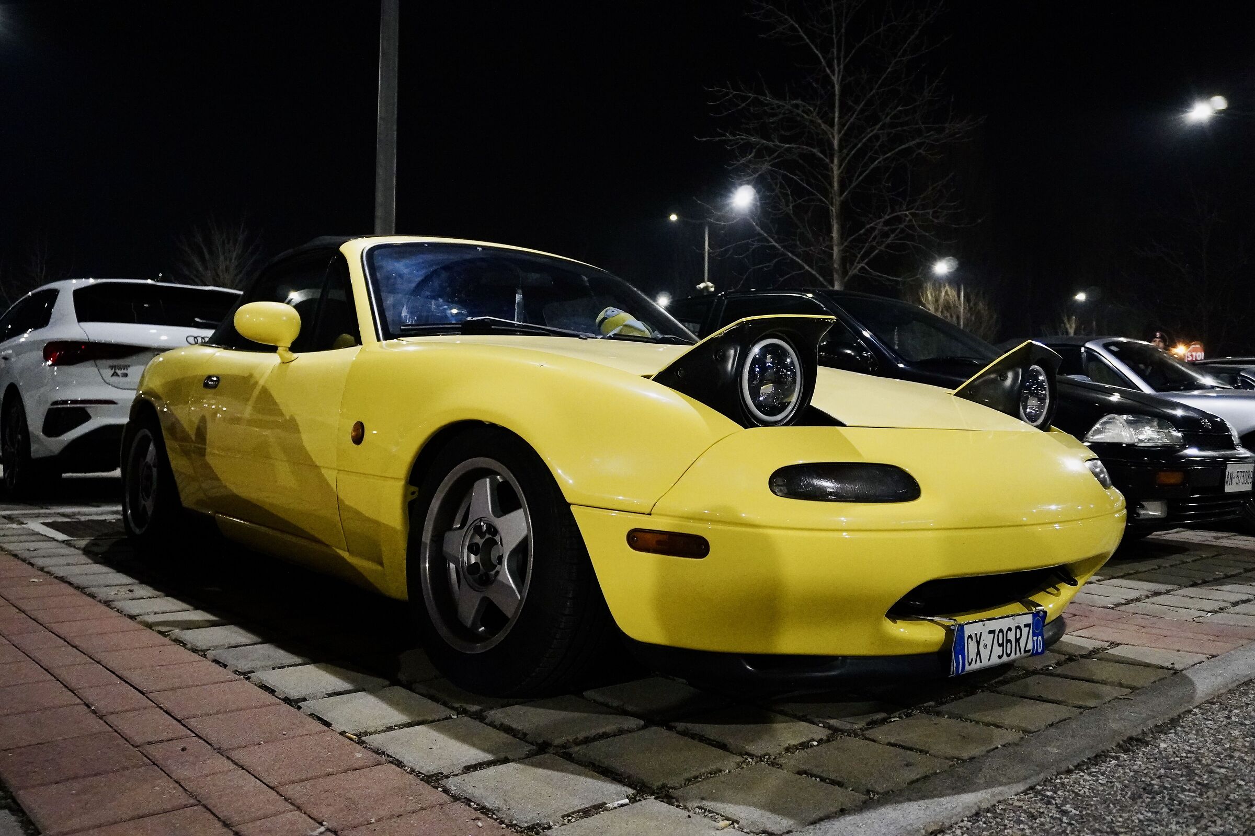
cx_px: 628
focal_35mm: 30
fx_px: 1046
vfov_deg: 43.6
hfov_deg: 61.9
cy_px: 418
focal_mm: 20
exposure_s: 1/80
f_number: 4
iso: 6400
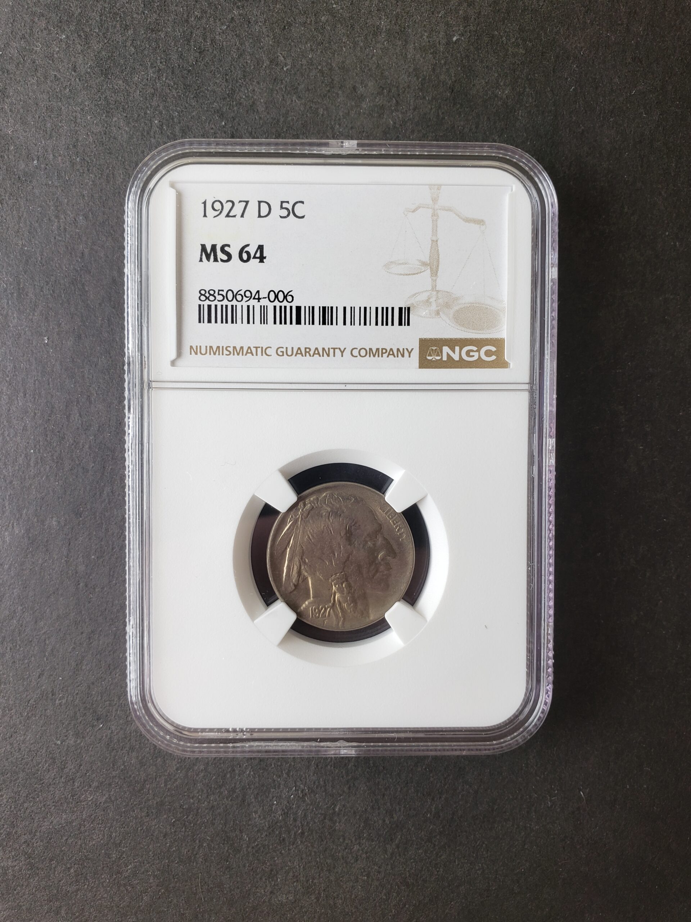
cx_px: 346
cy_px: 461
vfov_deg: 67.3
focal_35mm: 26
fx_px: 692
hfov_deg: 53.1
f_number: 2.4
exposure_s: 1/60
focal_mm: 4.3
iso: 64
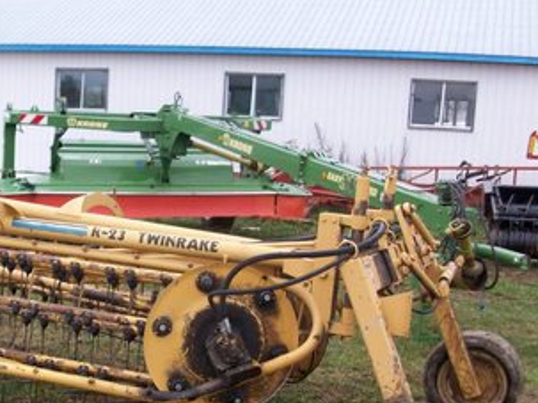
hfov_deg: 30.5
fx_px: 948
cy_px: 286
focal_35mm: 61
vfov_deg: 23.8
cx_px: 73
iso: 64
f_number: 2.8
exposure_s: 1/79.4
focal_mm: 5.7
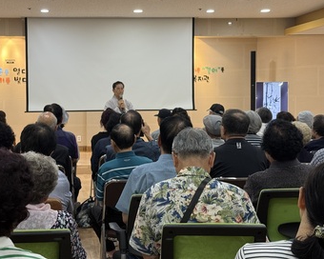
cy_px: 112
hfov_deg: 27.4
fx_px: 662
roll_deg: +0.6
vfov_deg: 22.2
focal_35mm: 69
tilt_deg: -2.5
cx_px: 111
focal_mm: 6.76
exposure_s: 1/60
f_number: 1.78
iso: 80
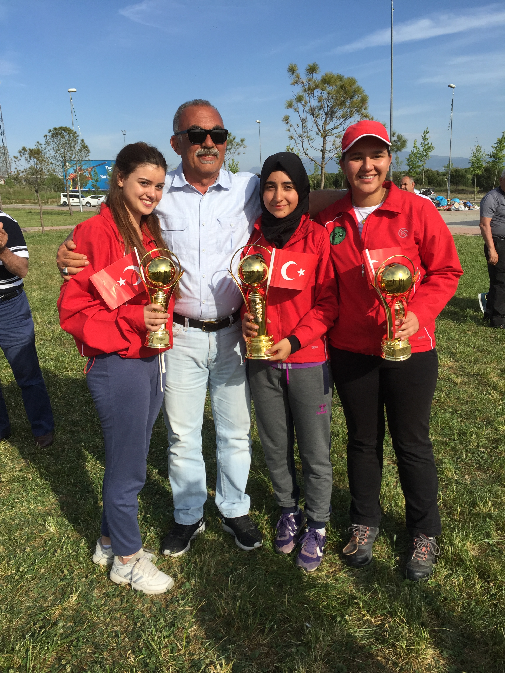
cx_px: 252
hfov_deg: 48.2
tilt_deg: -13.2
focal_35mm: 29
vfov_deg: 61.7
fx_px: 564
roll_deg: +1.6
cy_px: 336
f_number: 2.2
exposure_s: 1/2083
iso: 32
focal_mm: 4.15
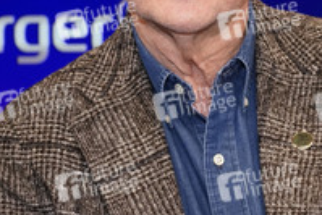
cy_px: -19
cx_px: 216
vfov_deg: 14.1
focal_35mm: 95
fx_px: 850
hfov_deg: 21.4
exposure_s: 1/125
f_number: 5
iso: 2000
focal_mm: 42
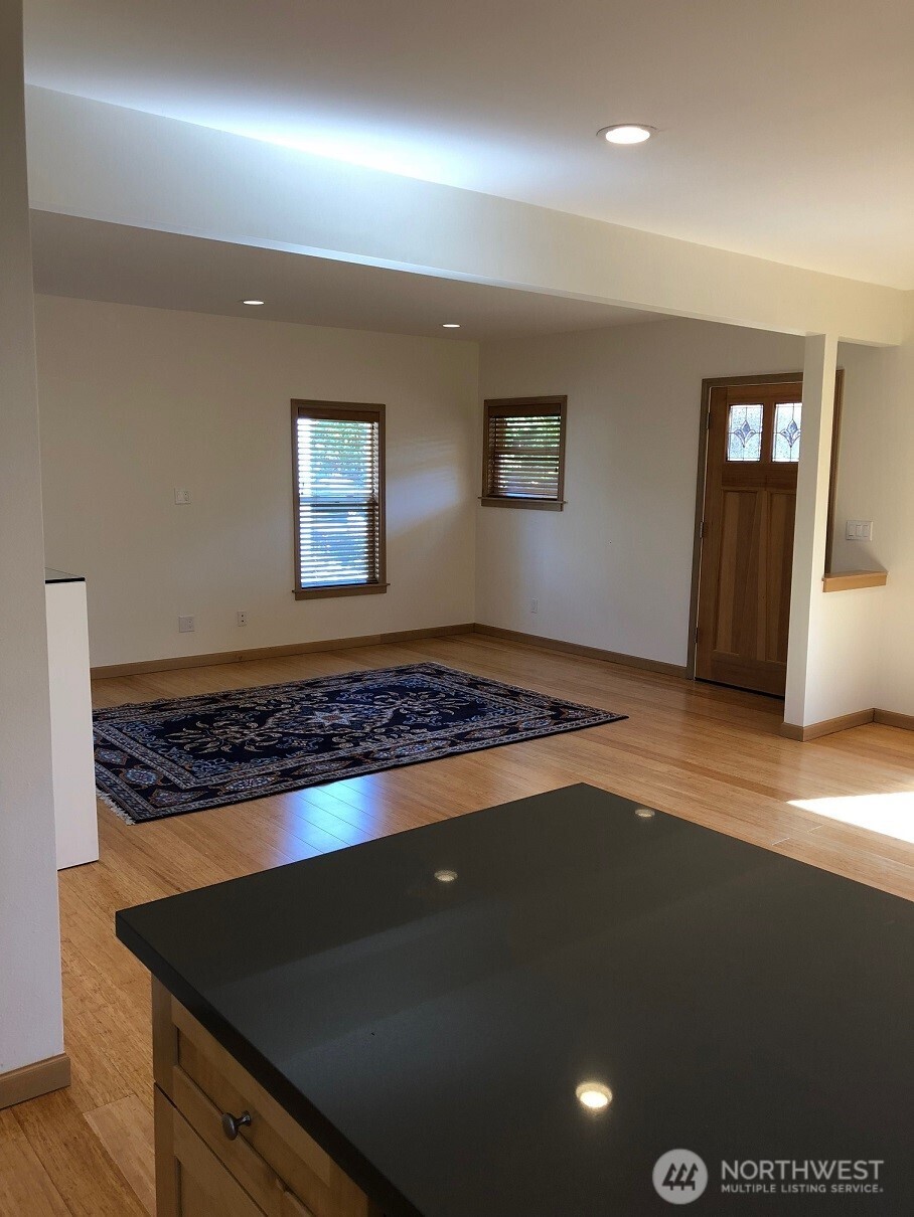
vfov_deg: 63.4
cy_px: 608
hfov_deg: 49.8
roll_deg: -0.5
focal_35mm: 28
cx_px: 457
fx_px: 985
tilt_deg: -9.0
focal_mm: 3.99
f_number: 1.8
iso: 20
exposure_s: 1/30
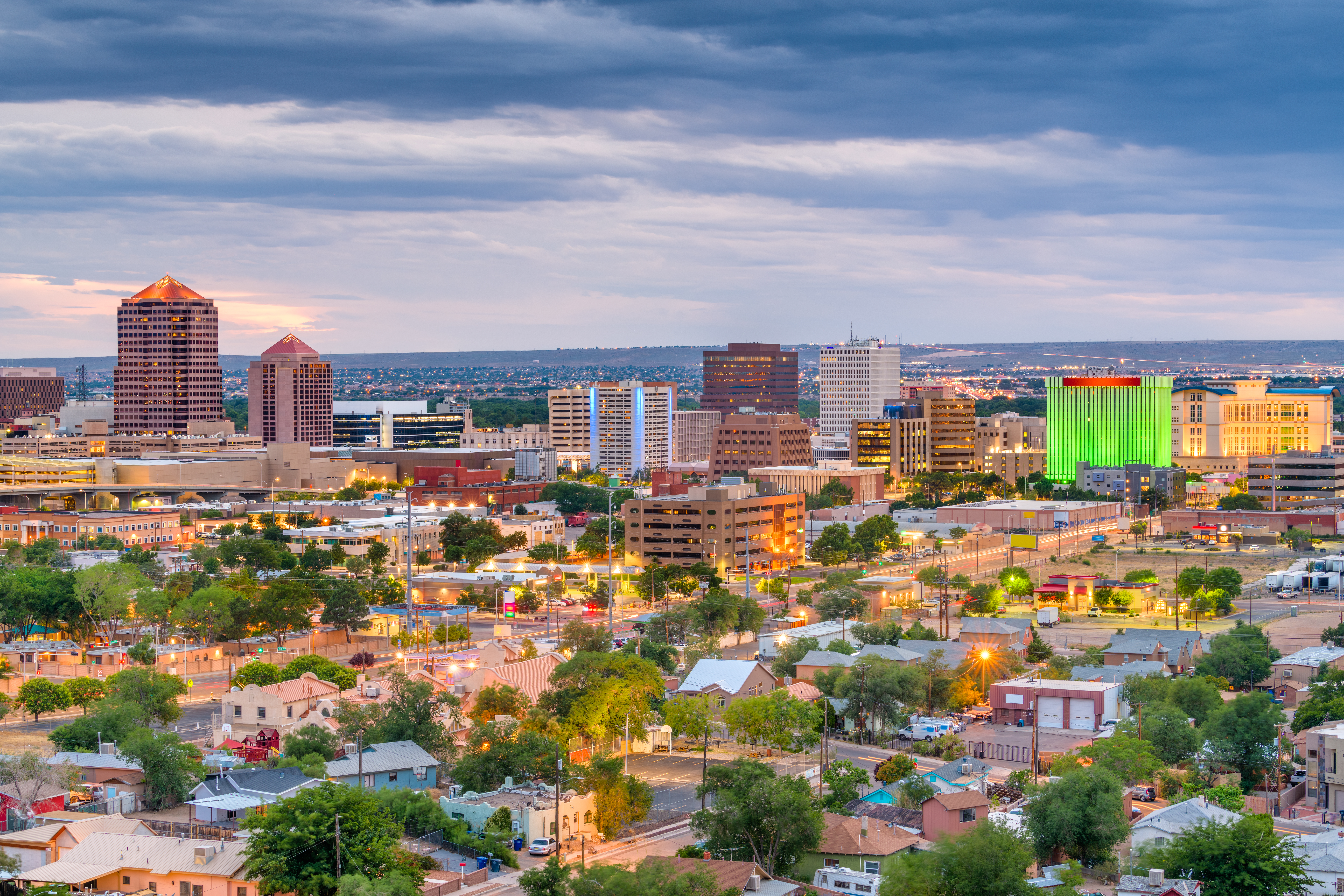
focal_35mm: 70
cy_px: 448
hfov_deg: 28.8
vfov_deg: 19.5
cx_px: 672
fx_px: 2613
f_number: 11
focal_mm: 70
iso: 64
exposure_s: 30
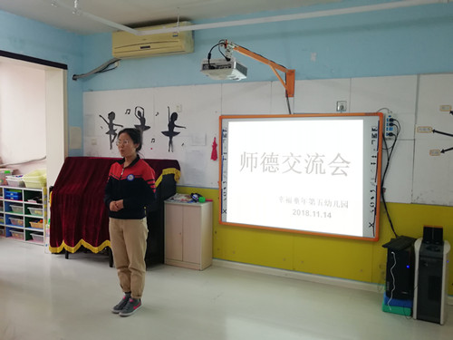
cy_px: 170
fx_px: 393
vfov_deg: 46.8
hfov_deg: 60.0
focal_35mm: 30
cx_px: 226
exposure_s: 1/40
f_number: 1.8
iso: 160
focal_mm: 3.83
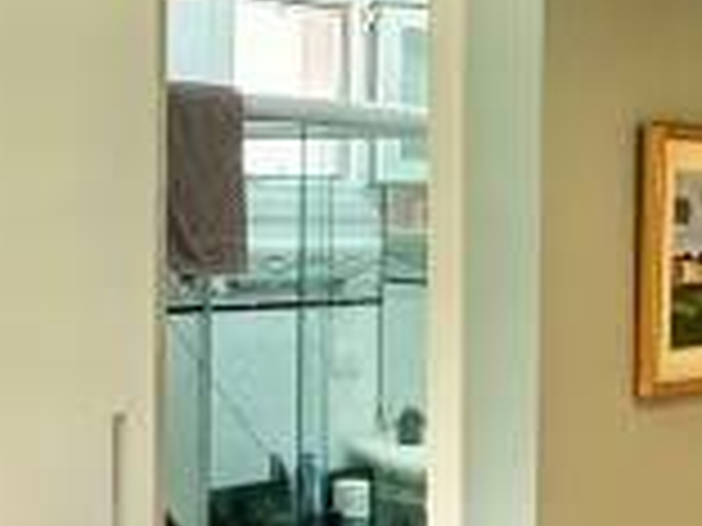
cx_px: 328
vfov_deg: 16.1
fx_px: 1866
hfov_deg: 21.3
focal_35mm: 92
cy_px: 252
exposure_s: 1/60
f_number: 2.2
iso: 160
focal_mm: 2.22
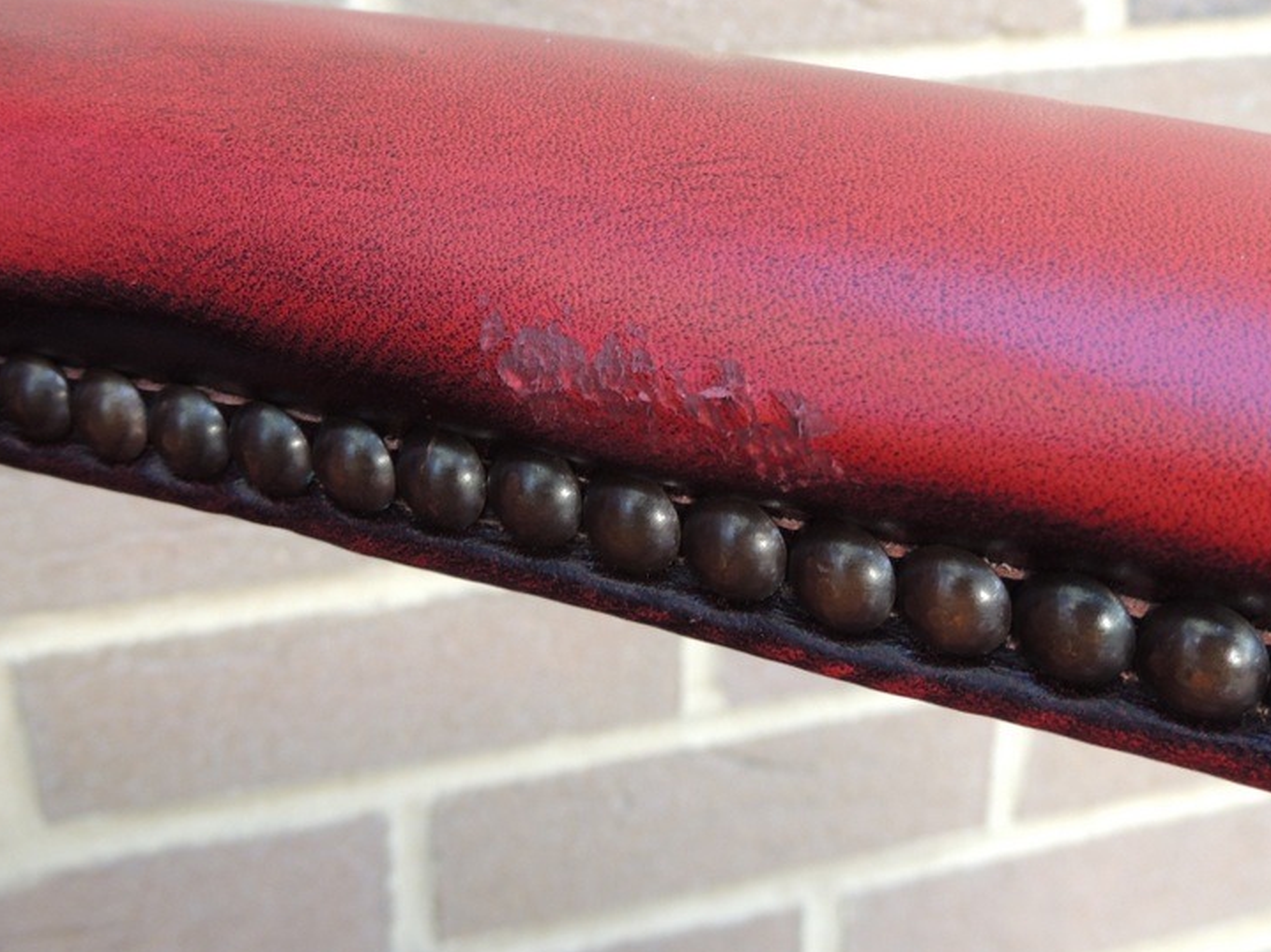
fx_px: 1725
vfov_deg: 30.8
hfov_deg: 40.4
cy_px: 383
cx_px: 631
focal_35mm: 47
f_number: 3.2
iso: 180
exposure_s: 1/50
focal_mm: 5.8
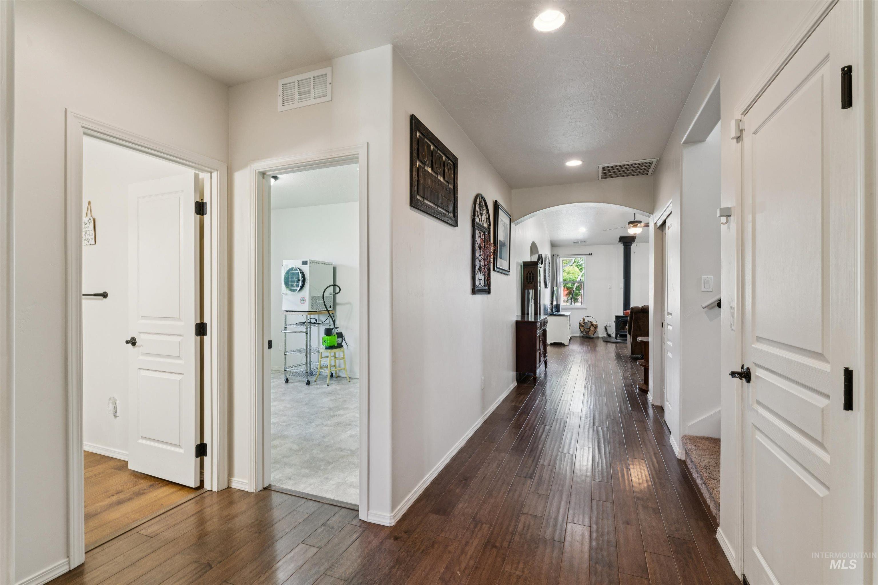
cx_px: 439
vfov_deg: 73.1
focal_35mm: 16
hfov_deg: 96.0
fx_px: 395
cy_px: 292
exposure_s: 1/5
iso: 400
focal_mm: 16.2
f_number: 13
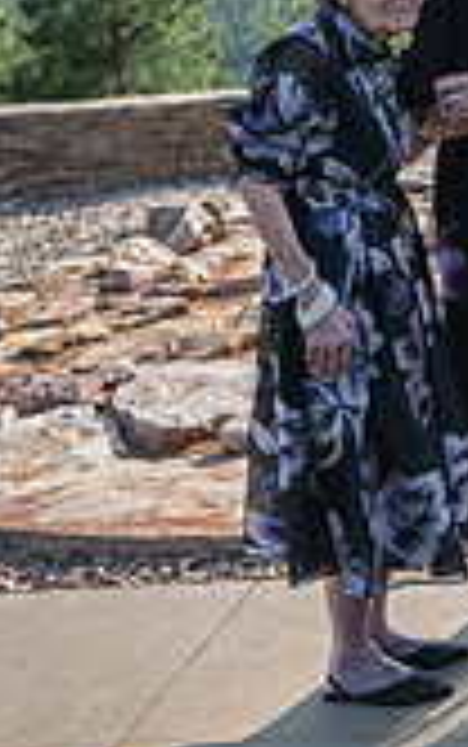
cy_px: 63
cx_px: 666
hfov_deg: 15.3
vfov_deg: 25.0
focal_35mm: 80
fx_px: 1630
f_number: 3.5
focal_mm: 29
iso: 200
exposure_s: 1/320
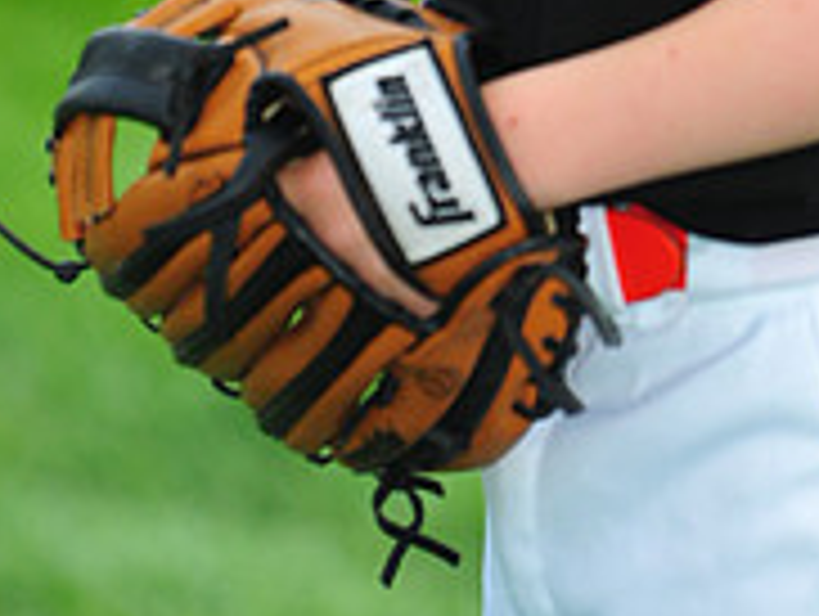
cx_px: 558
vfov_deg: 4.6
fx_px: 7605
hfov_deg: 6.2
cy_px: -517
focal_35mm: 321
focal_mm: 105
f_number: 4.5
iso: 400
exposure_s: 1/1250
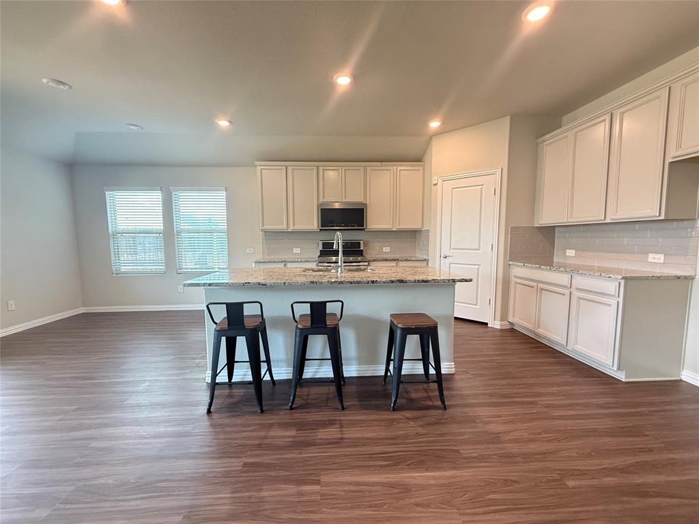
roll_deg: +0.3
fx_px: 283
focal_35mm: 14
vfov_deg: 85.7
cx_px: 350
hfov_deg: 102.1
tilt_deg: -4.2
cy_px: 262
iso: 400
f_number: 2.2
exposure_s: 1/60
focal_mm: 2.22
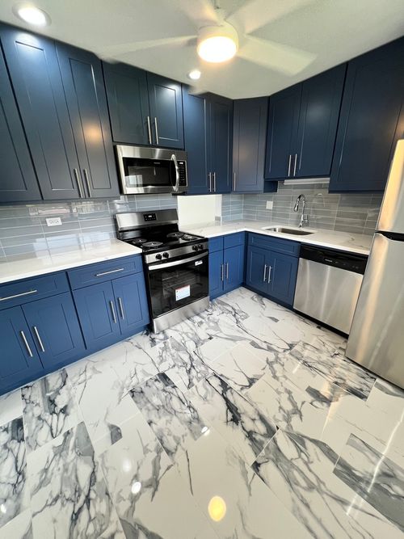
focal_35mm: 13
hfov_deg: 89.9
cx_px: 202
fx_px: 202
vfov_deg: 106.2
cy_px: 270
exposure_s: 1/117
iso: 125
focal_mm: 1.57
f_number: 1.8
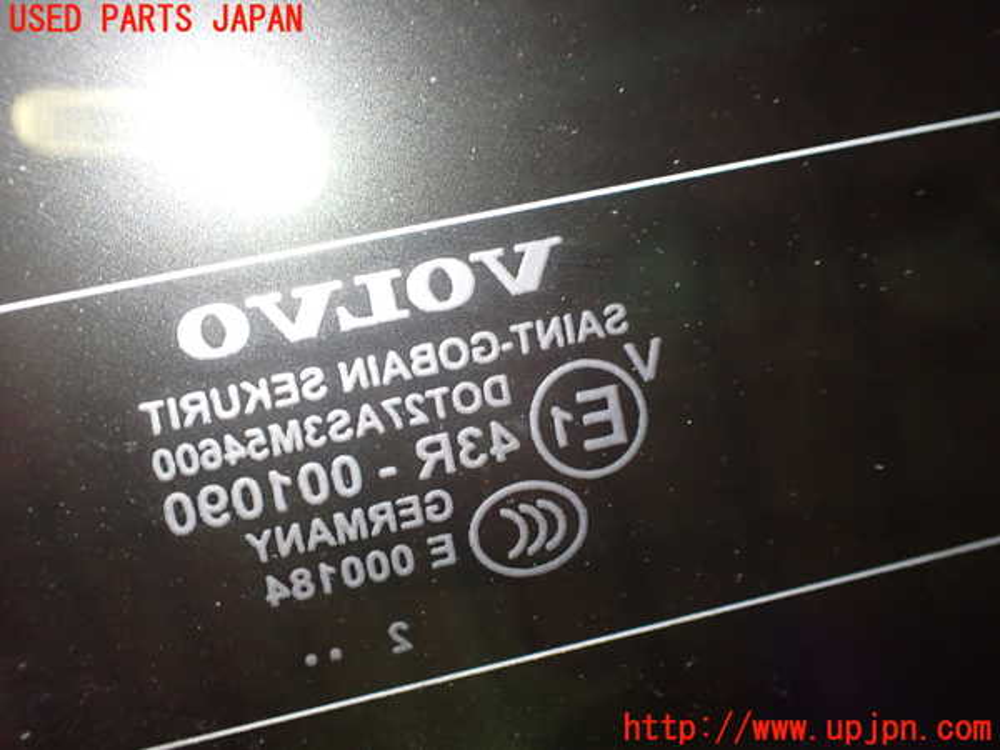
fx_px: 867
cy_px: 375
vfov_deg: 46.8
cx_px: 500
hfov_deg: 60.0
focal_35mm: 30
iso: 1000
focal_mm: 5.4
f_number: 2.3
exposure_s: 1/30
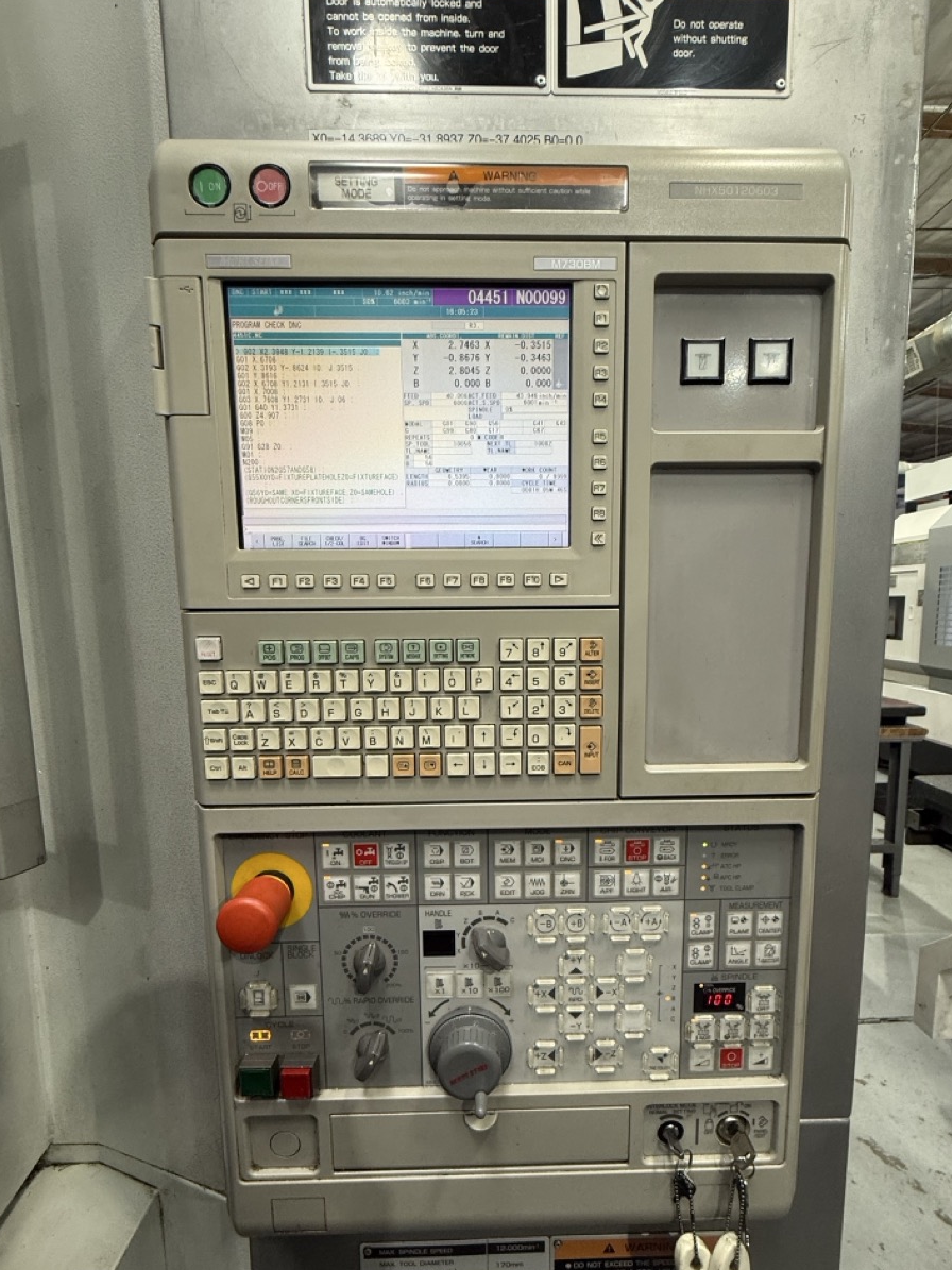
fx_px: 550
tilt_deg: -6.5
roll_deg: -0.4
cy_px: 670
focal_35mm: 15
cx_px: 499
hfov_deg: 81.7
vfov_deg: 98.1
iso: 160
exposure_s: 1/89
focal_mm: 2.22
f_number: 2.2
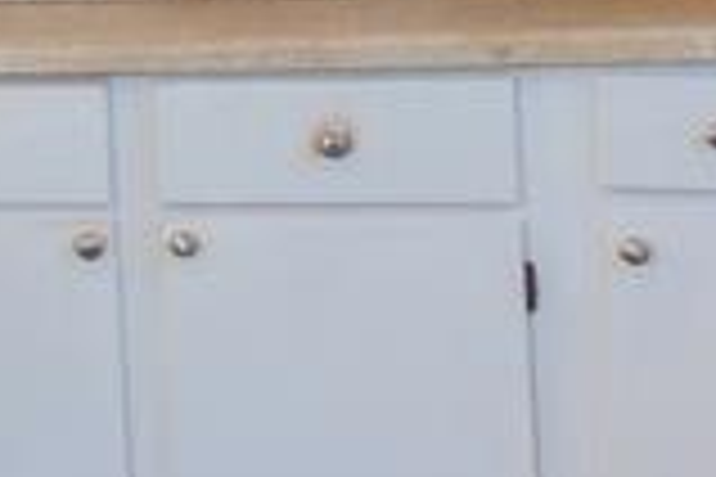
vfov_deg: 8.6
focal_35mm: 155
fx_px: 3083
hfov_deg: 11.9
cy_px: -261
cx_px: -684
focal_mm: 16
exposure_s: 1/6
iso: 100
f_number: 8
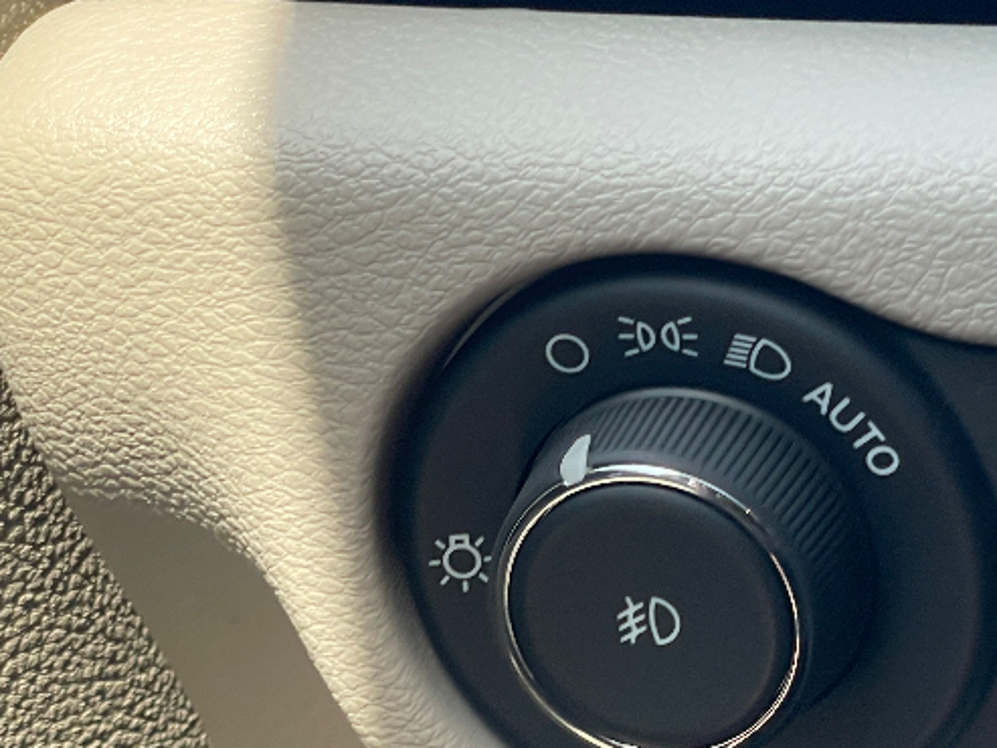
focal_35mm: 108
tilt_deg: -17.1
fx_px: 3111
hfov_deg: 18.0
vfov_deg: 13.6
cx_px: 876
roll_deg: -2.0
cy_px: 689
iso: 25
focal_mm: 6
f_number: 2
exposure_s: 1/127
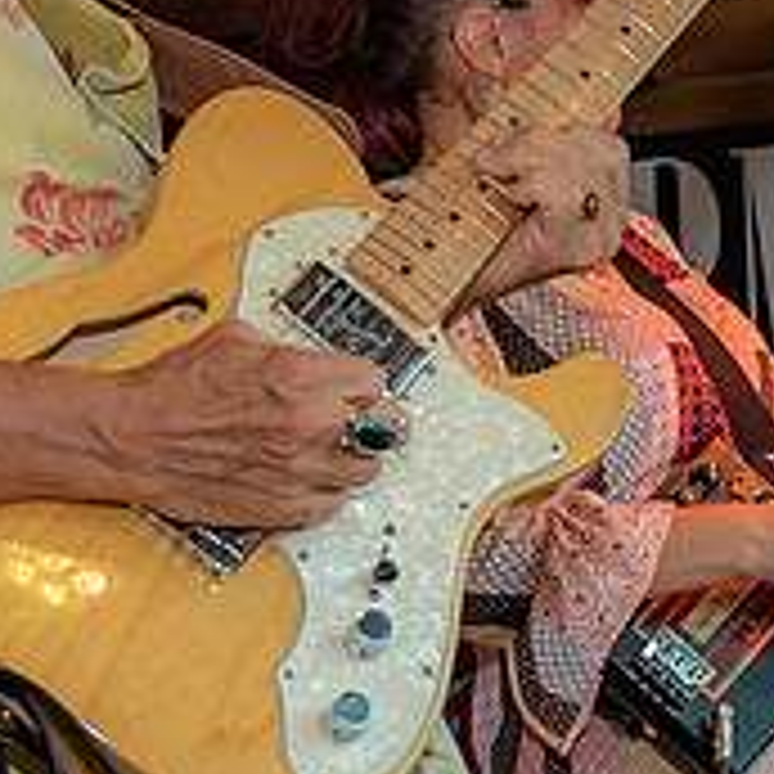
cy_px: 631
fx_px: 3845
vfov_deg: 11.4
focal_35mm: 152
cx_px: 310
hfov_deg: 11.5
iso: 800
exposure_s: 1/160
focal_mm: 32
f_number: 5.6
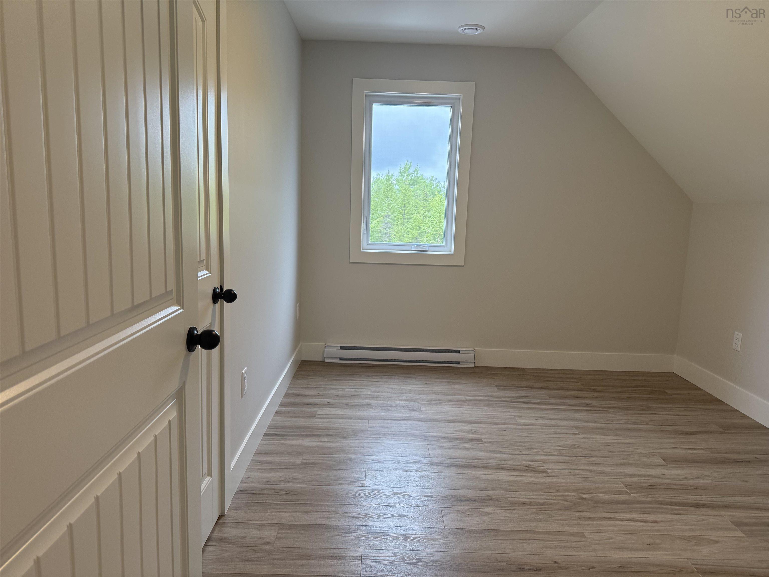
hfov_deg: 71.6
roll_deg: -1.1
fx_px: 533
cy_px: 288
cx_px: 384
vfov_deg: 56.8
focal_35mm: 24
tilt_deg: -8.0
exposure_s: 1/230
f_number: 1.78
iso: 160
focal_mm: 6.76
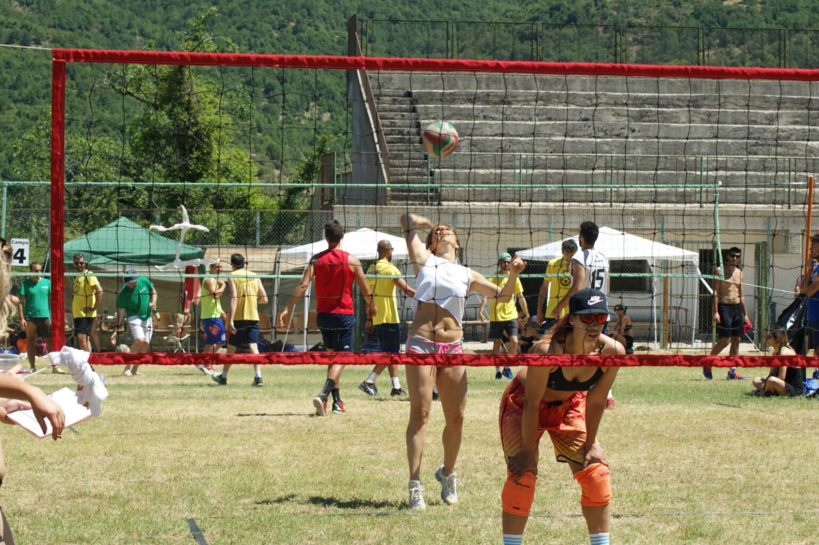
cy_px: 272
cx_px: 410
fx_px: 2387
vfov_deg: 13.0
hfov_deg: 19.5
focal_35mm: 105
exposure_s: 1/160
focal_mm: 70
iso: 100
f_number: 8
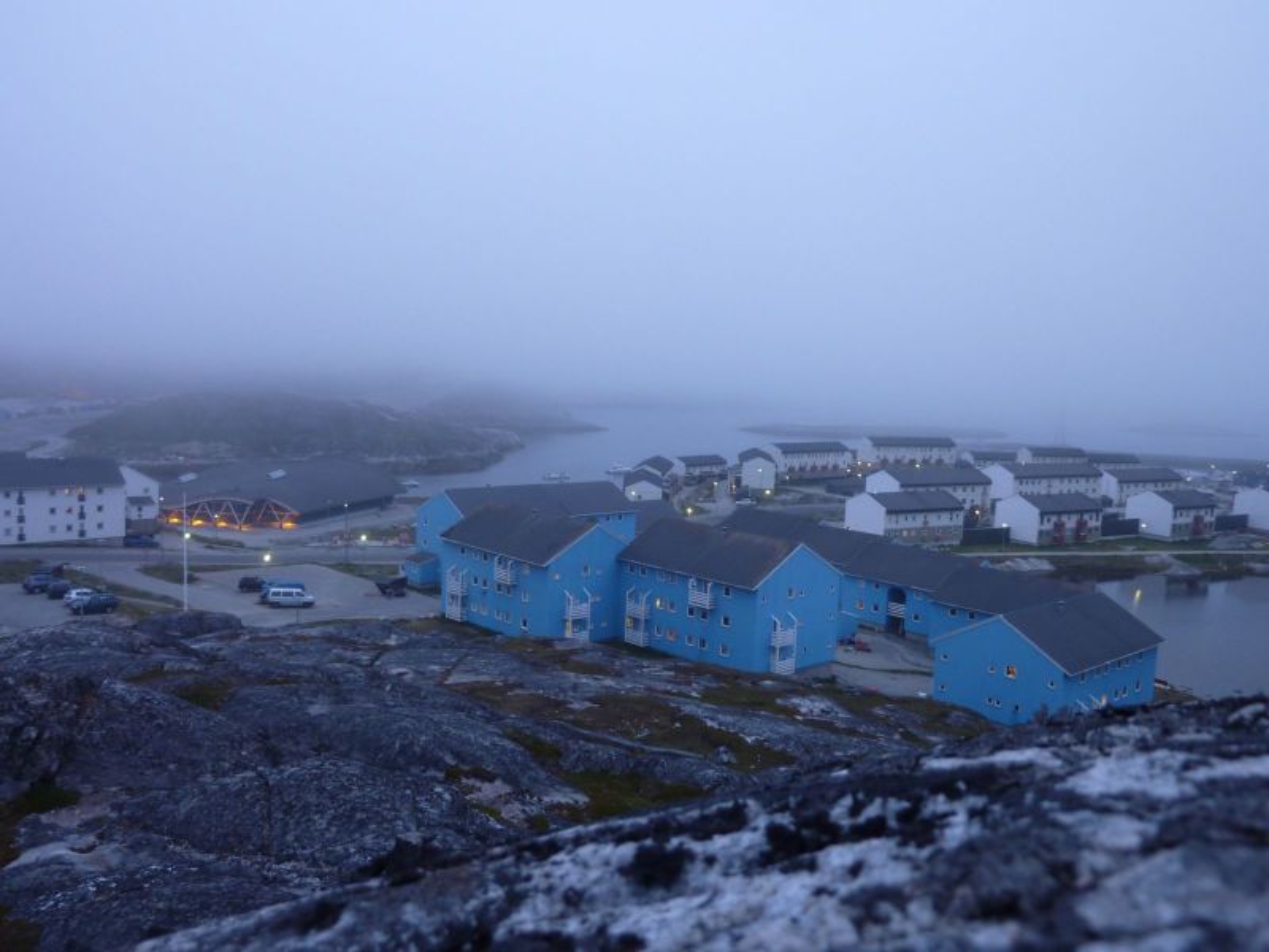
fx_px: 1063
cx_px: 634
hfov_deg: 61.7
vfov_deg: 48.2
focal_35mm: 29
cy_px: 476
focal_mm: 4.7
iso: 80
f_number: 3.4
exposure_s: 1/1.6
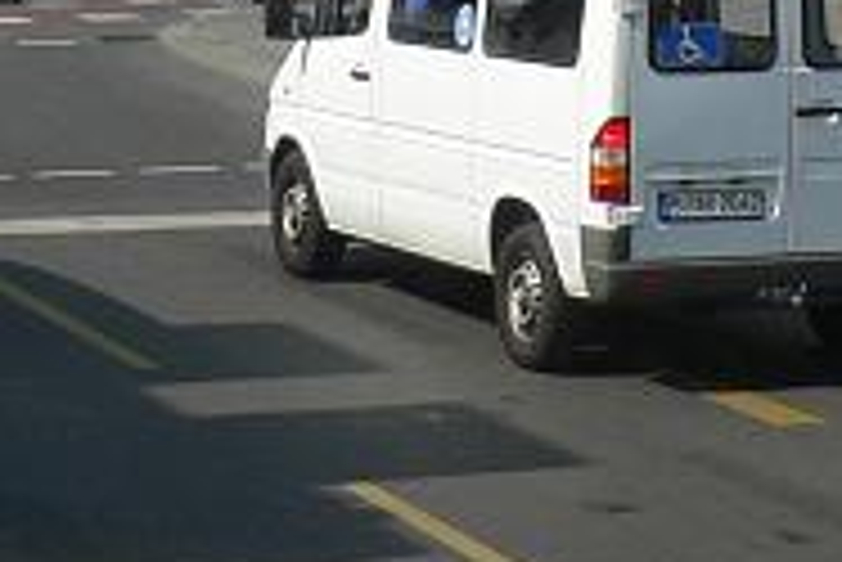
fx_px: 3745
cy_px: -584
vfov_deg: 8.2
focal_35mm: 160
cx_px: 716
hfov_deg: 12.8
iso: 80
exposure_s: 1/400
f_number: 5
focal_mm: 6
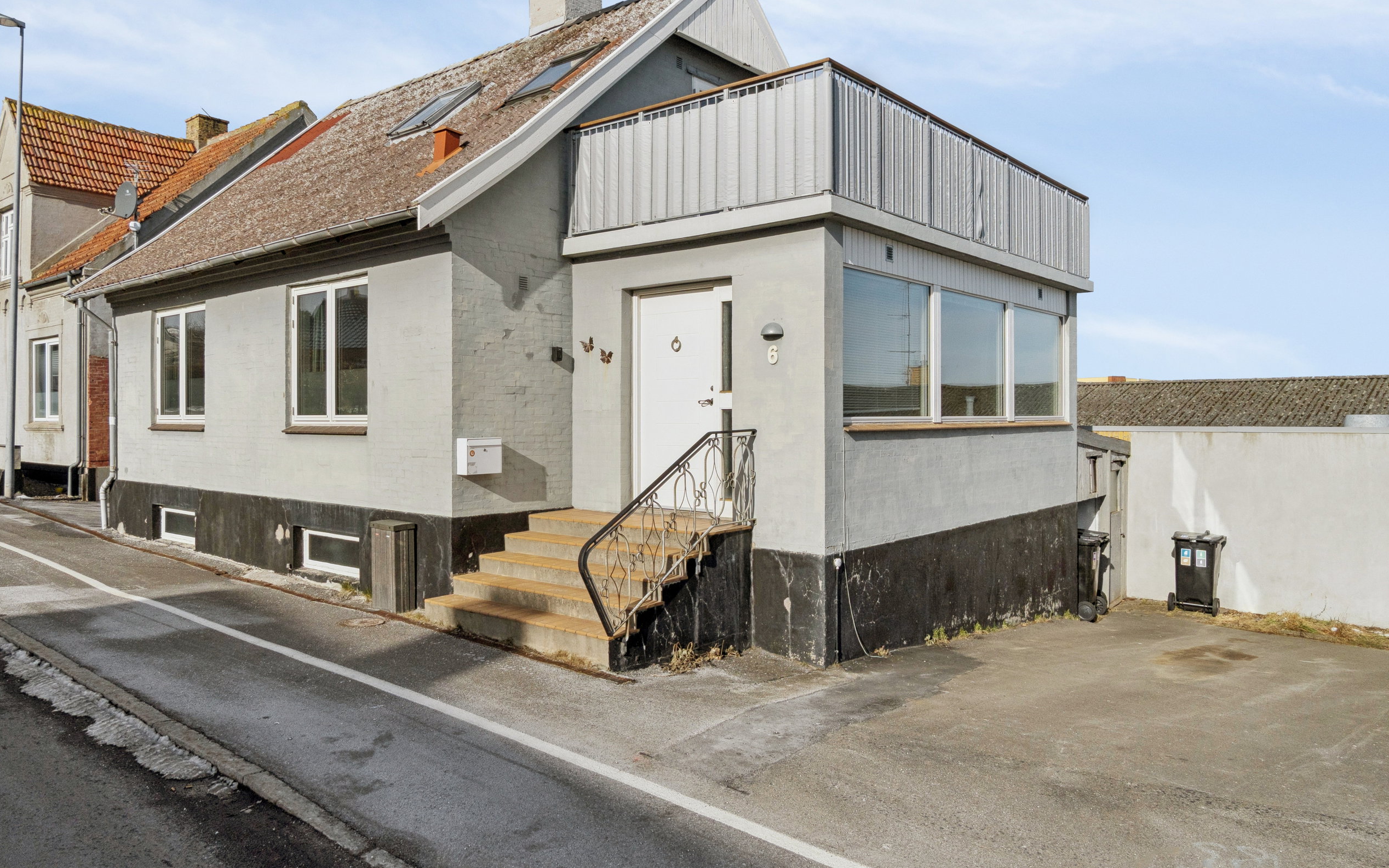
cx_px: 662
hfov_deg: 72.5
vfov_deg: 49.2
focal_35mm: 25
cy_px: 389
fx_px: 946
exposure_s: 1/1600
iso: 200
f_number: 8
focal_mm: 12
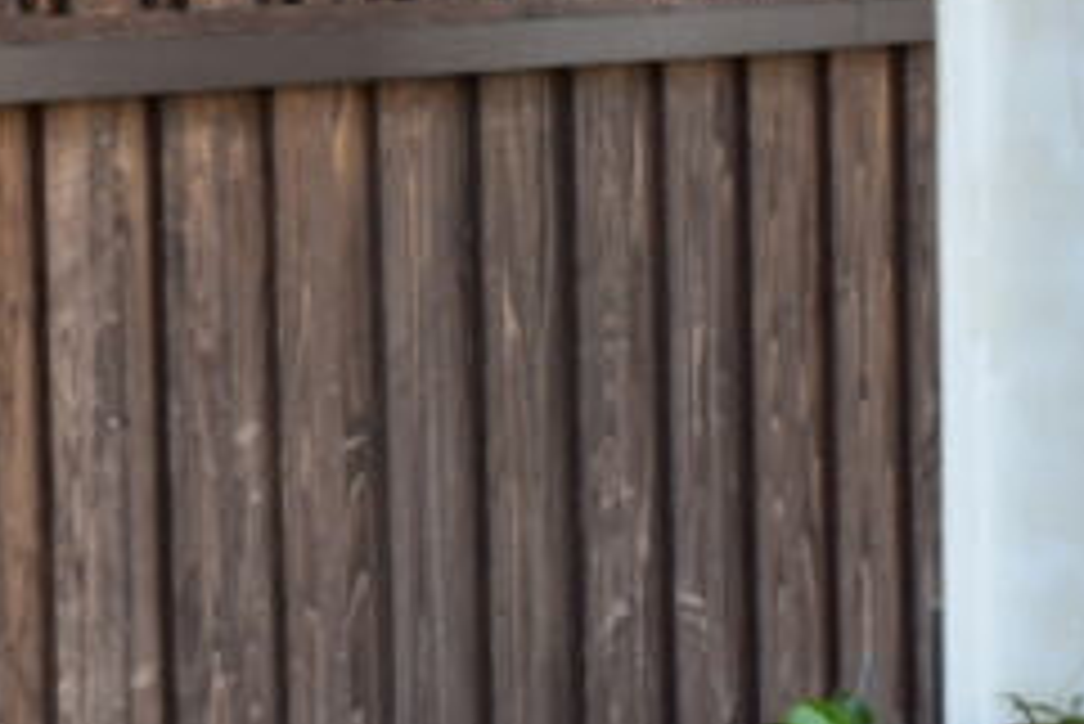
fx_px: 4610
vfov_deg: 9.0
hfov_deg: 13.1
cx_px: -229
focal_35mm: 153
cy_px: 173
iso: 400
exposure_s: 1/100
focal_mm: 24
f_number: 9
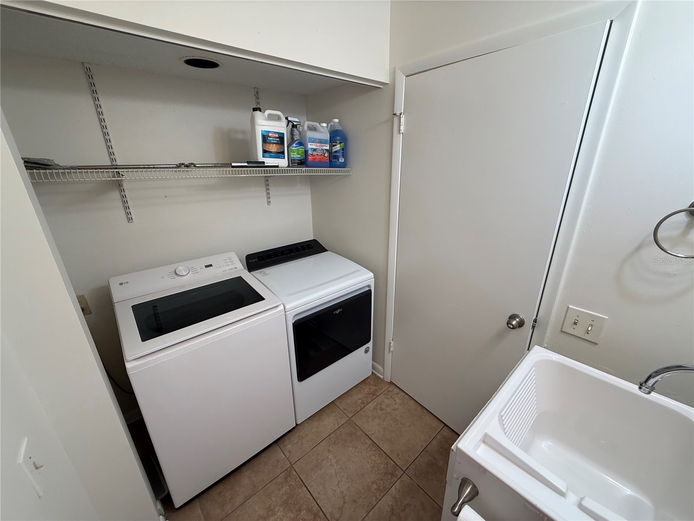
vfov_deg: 85.7
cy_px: 260
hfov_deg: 102.1
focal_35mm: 14
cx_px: 347
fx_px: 281
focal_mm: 2.22
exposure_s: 1/120
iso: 200
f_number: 2.2
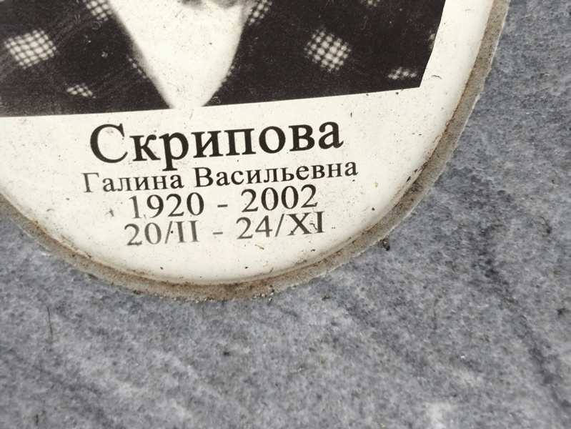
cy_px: 214
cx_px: 286
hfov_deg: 38.2
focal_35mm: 50
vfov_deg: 29.1
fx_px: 825
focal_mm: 4.71
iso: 125
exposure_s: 1/60
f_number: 1.7
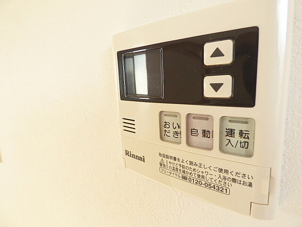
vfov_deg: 66.0
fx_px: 174
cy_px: 114
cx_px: 151
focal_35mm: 20
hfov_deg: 81.7
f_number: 2.8
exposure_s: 1/60
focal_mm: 3.58
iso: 100
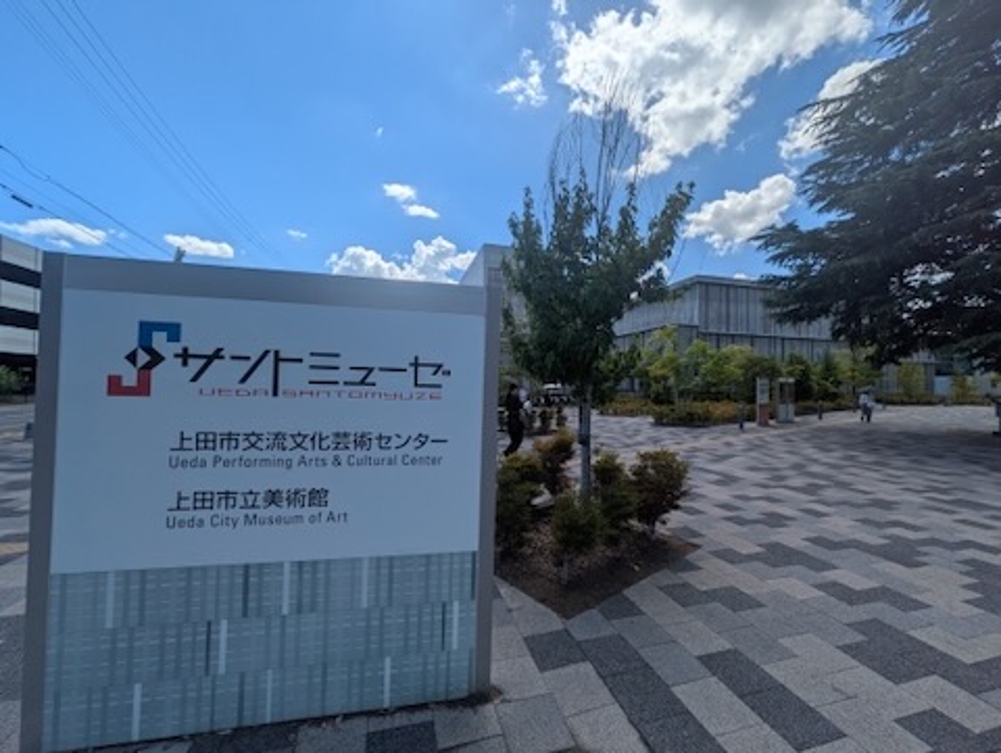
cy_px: 376
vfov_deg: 85.8
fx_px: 405
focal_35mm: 14
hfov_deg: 102.0
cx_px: 500
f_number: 2.2
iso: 48
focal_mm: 1.83
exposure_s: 1/3559
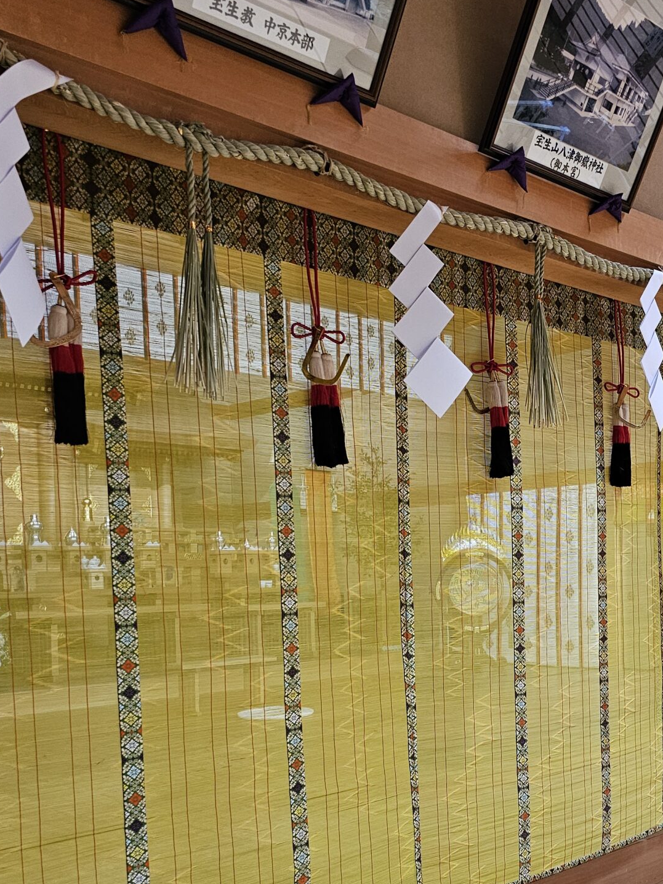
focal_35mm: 41
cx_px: 486
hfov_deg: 34.5
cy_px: 604
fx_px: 1047
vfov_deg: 45.0
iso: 640
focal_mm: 6.3
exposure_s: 1/60
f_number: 1.7
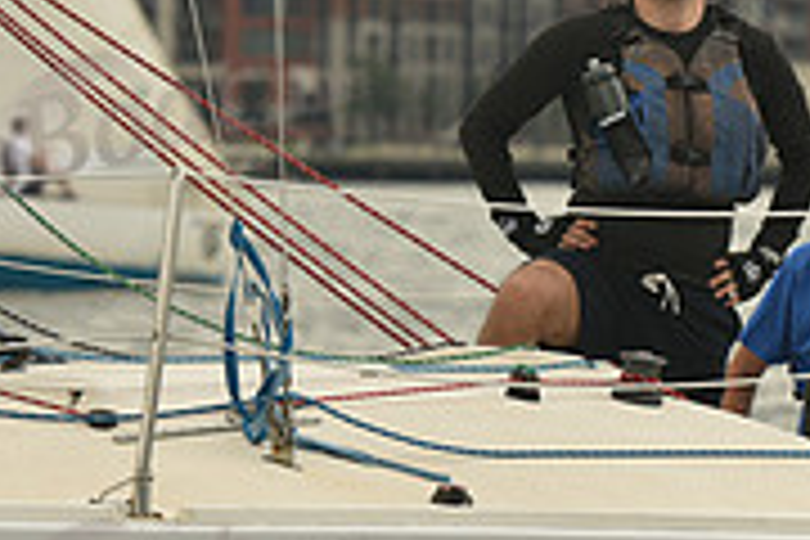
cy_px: 317
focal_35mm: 499
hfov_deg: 4.1
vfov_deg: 2.8
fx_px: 11227
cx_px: 608
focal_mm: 155
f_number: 5.6
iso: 320
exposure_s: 1/1600
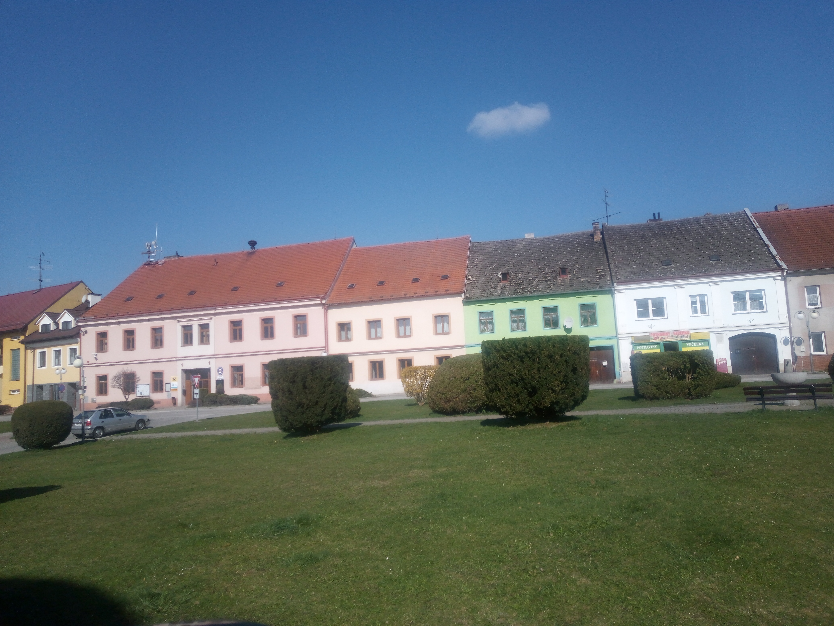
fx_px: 482
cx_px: 417
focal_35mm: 20
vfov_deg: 66.0
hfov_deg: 81.7
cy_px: 313
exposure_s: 1/2577
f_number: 2
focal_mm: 3.52
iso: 117
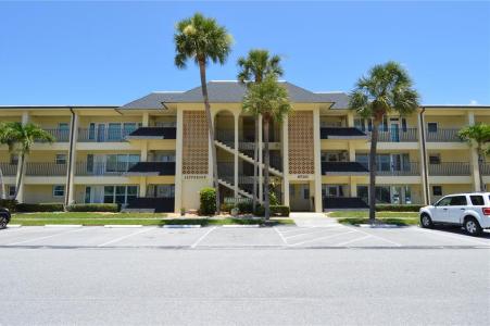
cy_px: 163
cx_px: 245
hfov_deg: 90.0
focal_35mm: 18
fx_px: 245
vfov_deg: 67.3
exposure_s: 1/200
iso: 100
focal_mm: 12
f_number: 7.1
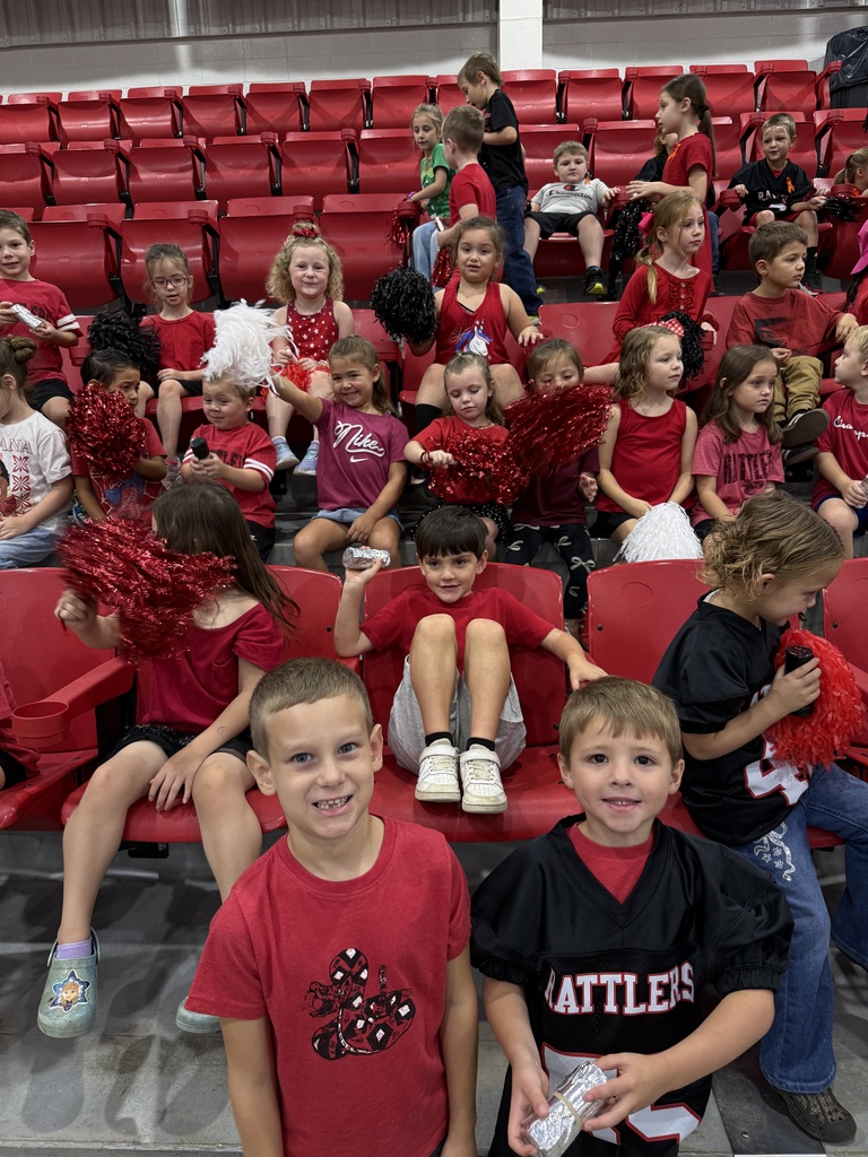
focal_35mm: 24
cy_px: 578
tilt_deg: -13.7
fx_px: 802
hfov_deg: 56.8
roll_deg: +1.0
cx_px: 434
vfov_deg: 71.6
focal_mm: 6.76
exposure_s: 1/60
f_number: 1.78
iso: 160
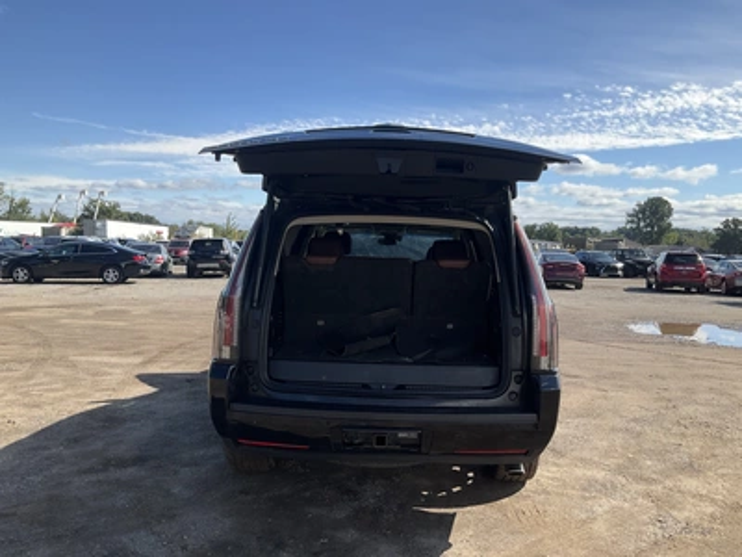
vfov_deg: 48.2
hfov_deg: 61.7
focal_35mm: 29
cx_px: 371
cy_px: 278
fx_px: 622
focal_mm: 3
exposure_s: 1/1626
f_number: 1.8
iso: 25
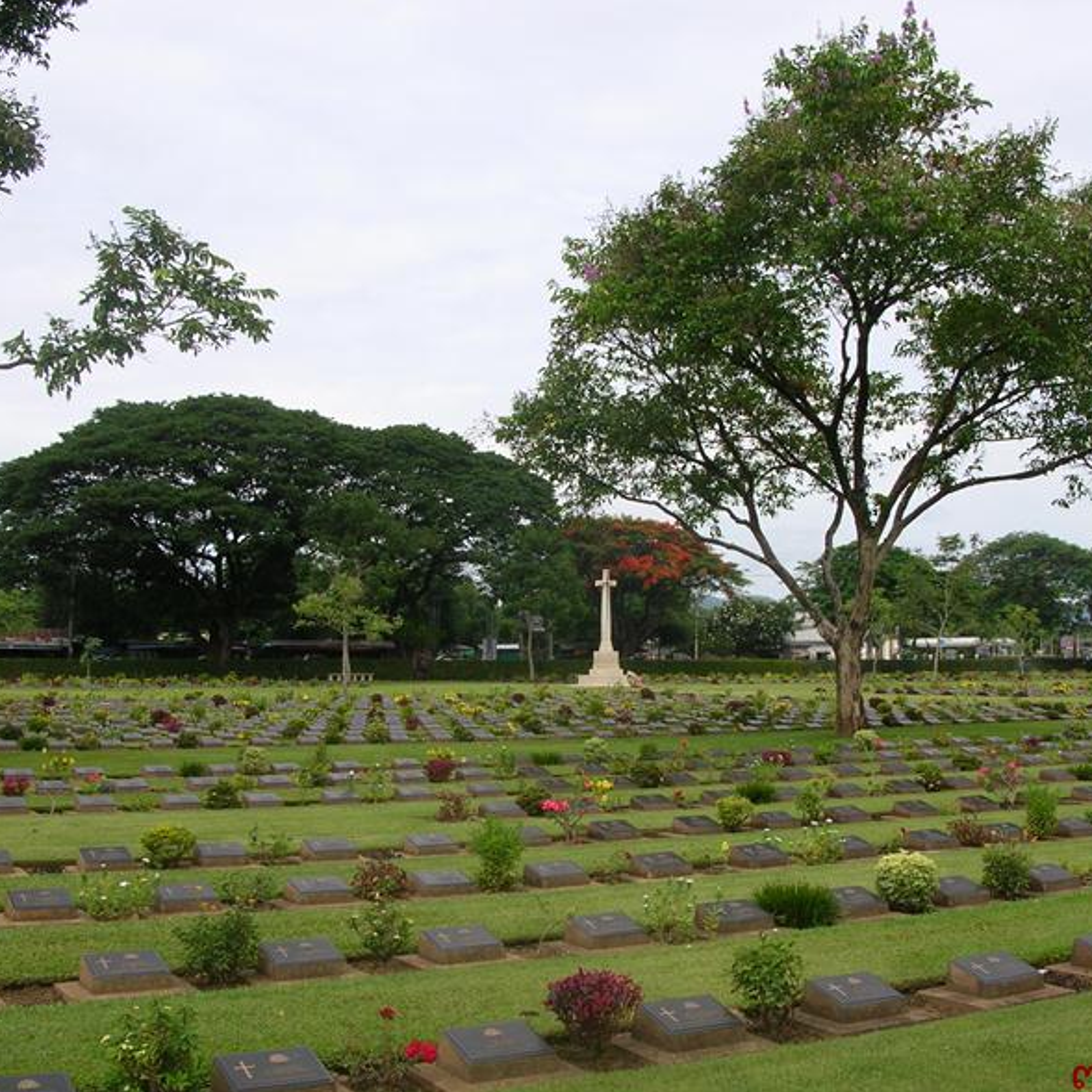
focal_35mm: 42
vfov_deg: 40.0
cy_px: 552
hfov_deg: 40.0
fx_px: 1499
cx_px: 584
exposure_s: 1/186
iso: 50
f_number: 5.6
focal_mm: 5.8
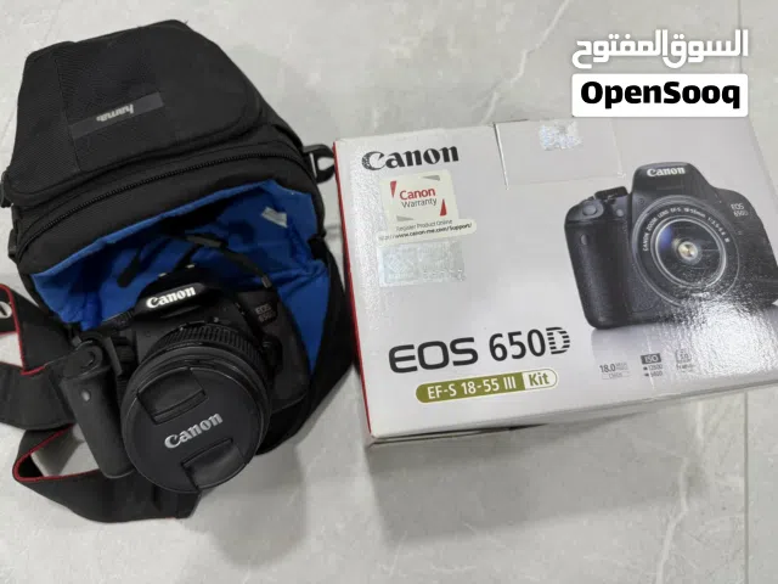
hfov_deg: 71.6
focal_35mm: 24
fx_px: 539
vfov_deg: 56.8
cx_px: 389
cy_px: 292
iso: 160
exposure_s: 1/50
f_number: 1.78
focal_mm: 6.76
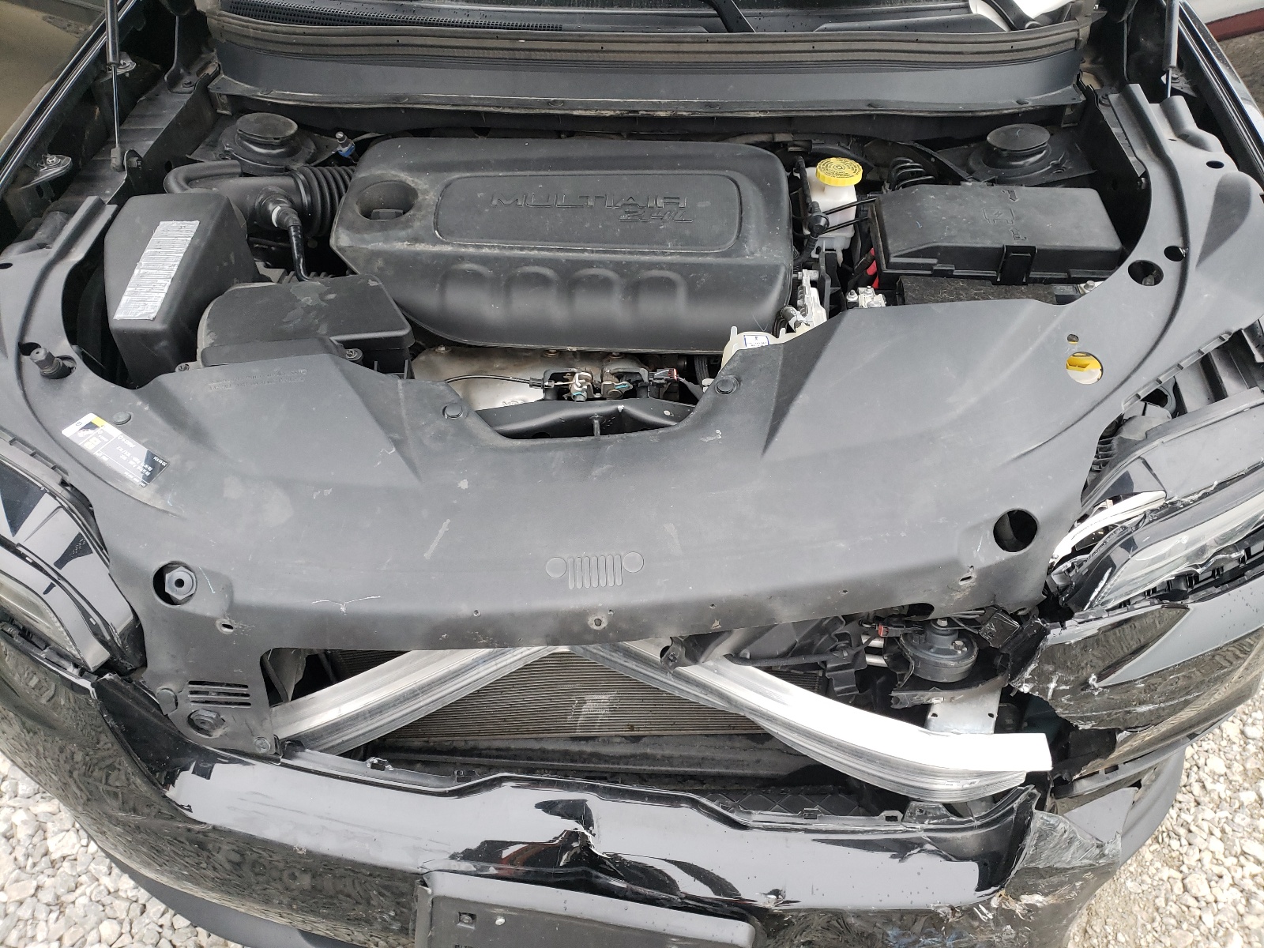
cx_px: 632
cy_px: 474
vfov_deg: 53.1
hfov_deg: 67.3
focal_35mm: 26
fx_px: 949
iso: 121
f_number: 1.5
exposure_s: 1/60.2
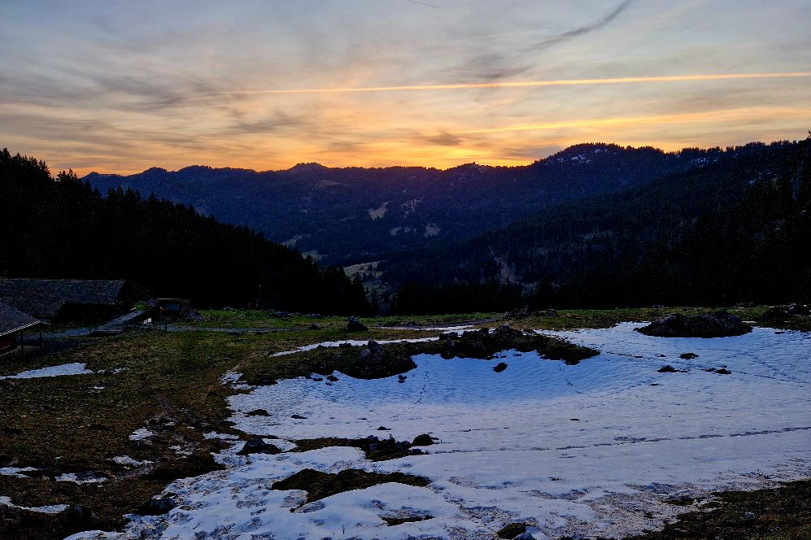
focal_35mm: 24
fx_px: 540
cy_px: 252
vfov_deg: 53.1
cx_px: 406
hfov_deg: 73.8
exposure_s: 1/182
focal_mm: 5.4
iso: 50
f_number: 1.8
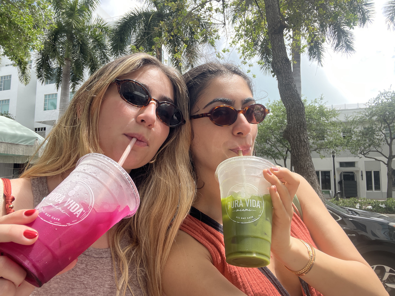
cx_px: 198
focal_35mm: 23
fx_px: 262
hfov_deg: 73.9
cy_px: 148
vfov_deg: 58.9
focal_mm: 2.71
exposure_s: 1/289
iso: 32
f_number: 2.2
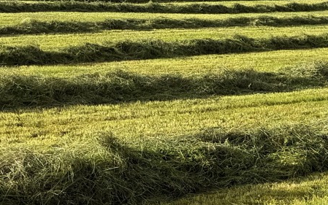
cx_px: 549
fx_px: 912
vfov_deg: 12.8
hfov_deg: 17.4
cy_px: 115
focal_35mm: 102
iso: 80
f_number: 1.78
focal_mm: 6.76
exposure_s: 1/3279
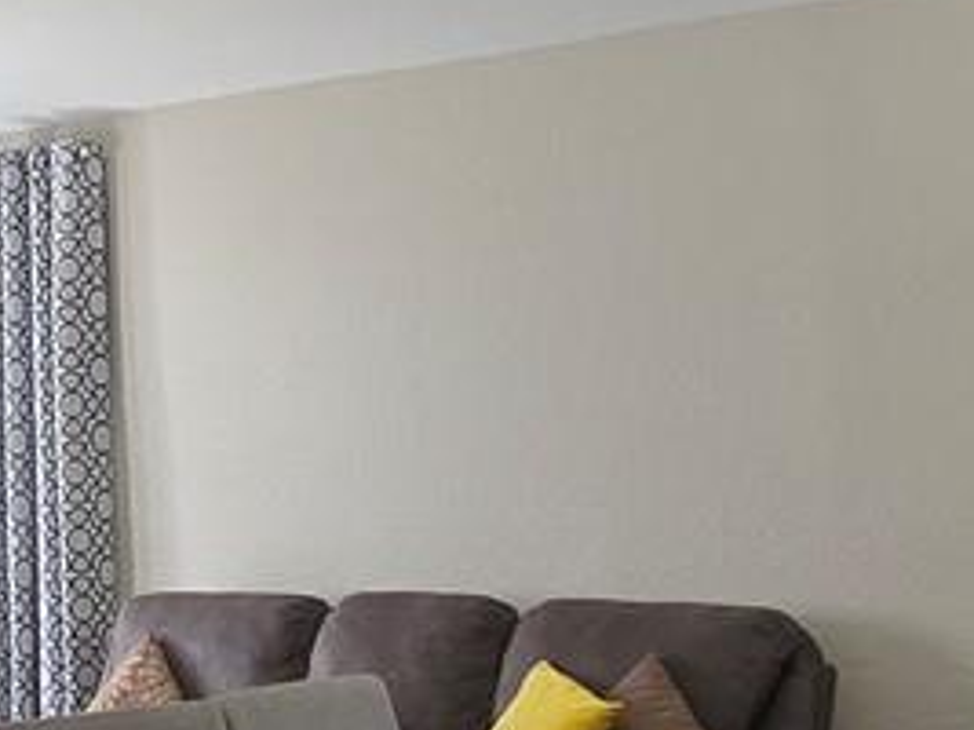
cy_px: 391
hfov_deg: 24.5
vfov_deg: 18.9
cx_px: 139
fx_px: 2194
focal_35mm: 78
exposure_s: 1/60
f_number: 2.2
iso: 125
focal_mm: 2.2
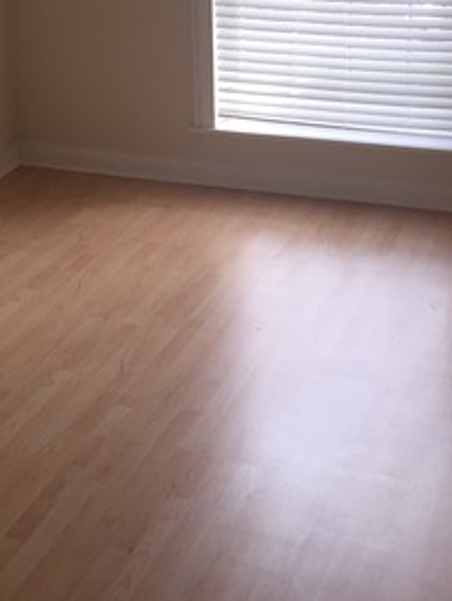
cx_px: 248
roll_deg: +0.7
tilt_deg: -20.5
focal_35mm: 67
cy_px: 176
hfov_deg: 21.9
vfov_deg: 28.7
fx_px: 1166
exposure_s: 1/120
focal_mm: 4.15
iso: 50
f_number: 2.2
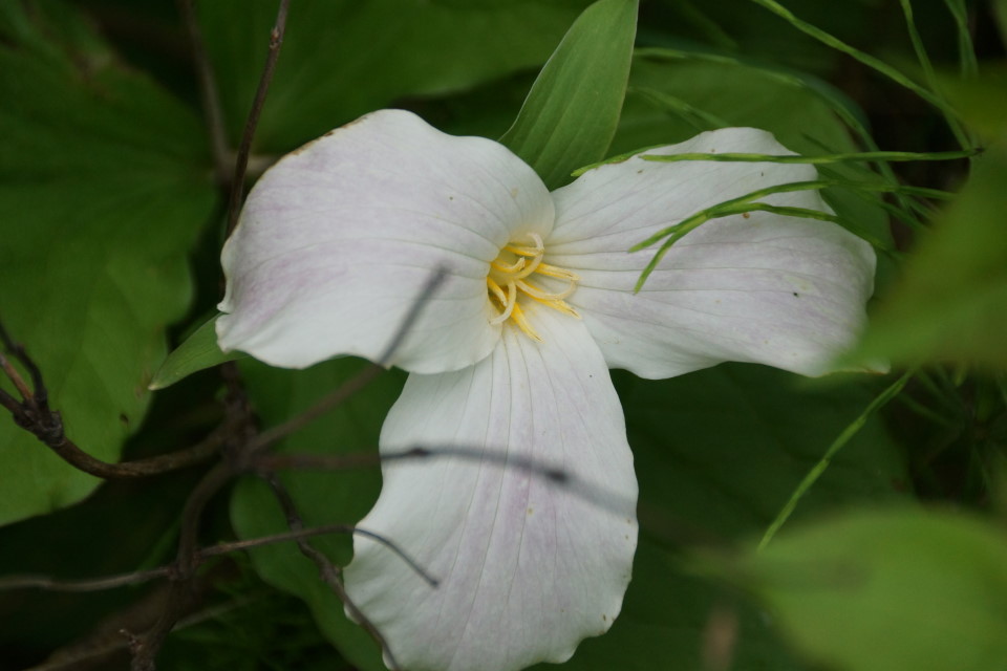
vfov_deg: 3.7
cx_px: 504
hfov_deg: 5.5
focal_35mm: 375
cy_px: 336
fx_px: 10489
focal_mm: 250
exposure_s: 1/400
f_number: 6.3
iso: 640
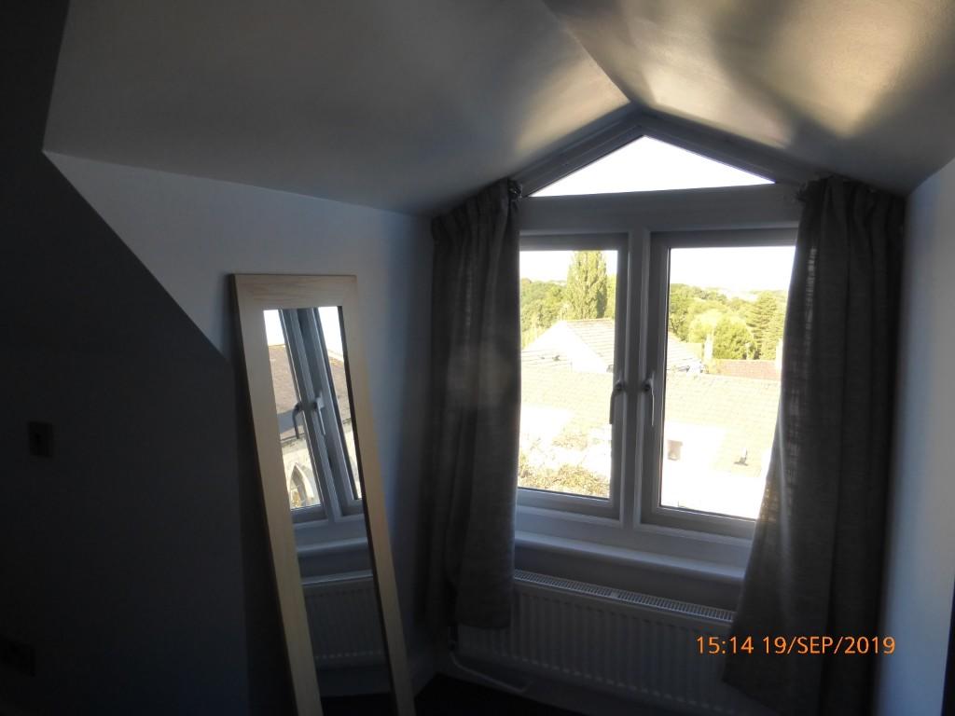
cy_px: 358
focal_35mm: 24
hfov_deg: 71.6
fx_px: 662
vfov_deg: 56.8
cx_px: 478
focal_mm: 4.3
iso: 160
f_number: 3.5
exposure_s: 1/125
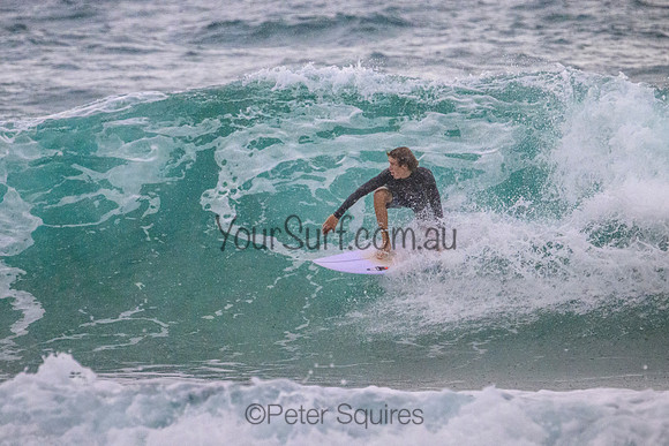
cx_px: 291
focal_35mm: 751
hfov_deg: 2.7
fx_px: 13958
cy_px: 180
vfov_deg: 1.8
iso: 7200
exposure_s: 1/2000
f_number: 11
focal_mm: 600
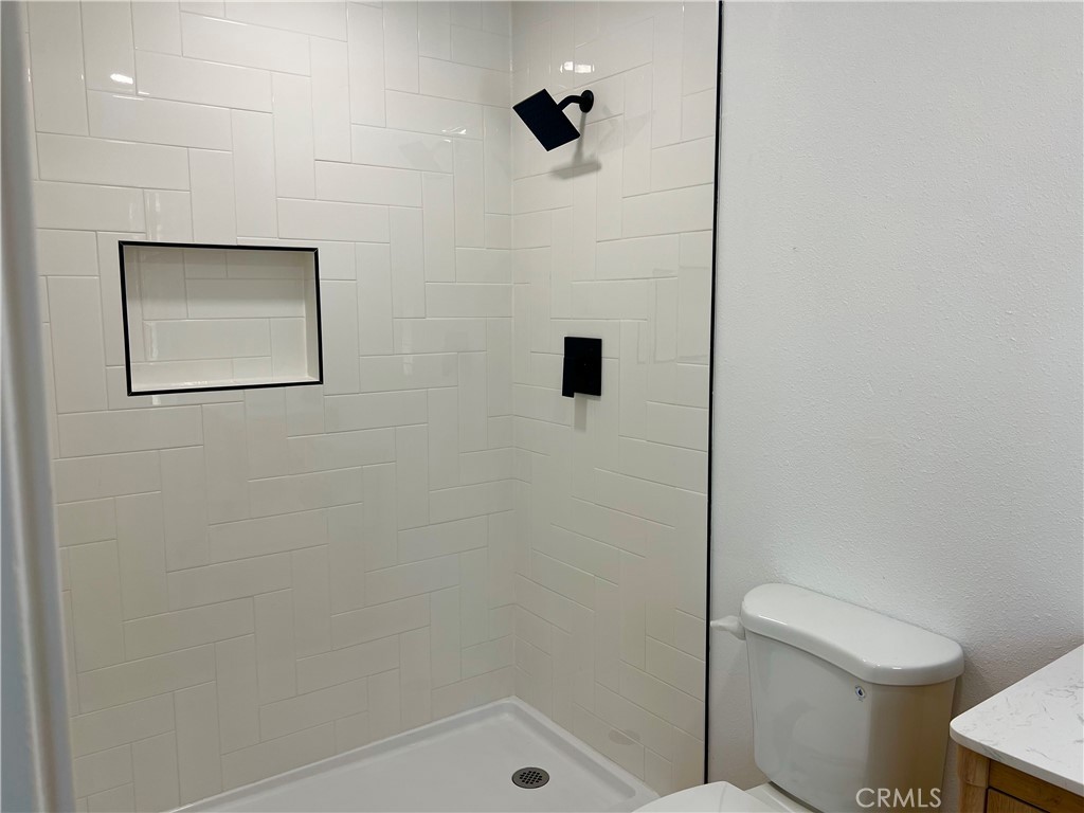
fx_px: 814
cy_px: 406
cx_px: 542
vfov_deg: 53.1
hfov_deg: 67.3
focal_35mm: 26
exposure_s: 1/121
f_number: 1.5
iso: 40
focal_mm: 5.7
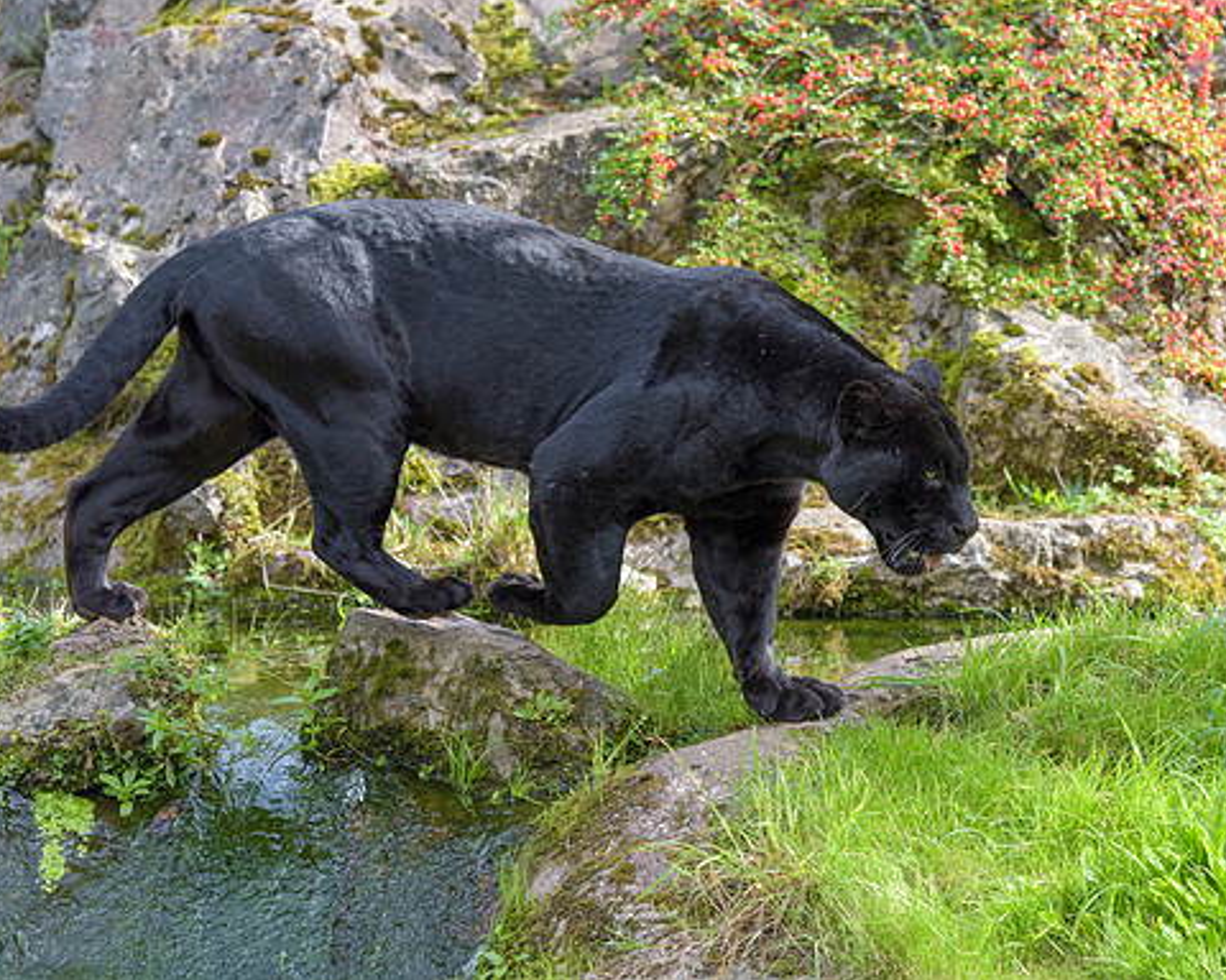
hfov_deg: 6.1
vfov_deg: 4.9
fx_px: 11539
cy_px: 405
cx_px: 685
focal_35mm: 318
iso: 1000
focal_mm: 240
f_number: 5.3
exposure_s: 1/800
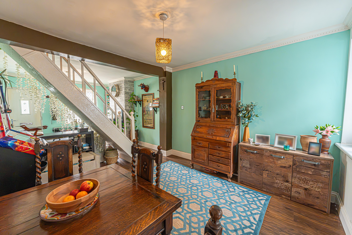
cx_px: 176
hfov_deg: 104.3
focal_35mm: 14
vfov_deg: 81.2
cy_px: 118
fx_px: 137
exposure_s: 1/100
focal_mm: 14
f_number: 5.6
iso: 4000
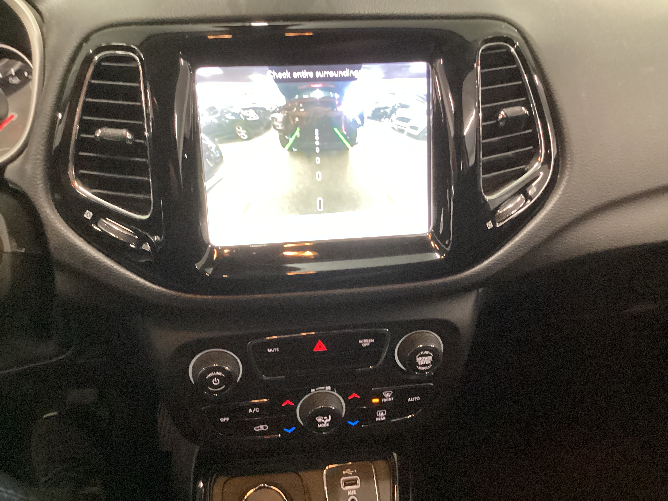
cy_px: 250
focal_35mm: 31
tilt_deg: -27.7
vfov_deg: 45.4
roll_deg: +0.1
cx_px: 334
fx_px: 598
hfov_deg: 58.4
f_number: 2.4
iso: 400
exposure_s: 1/25
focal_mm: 3.3
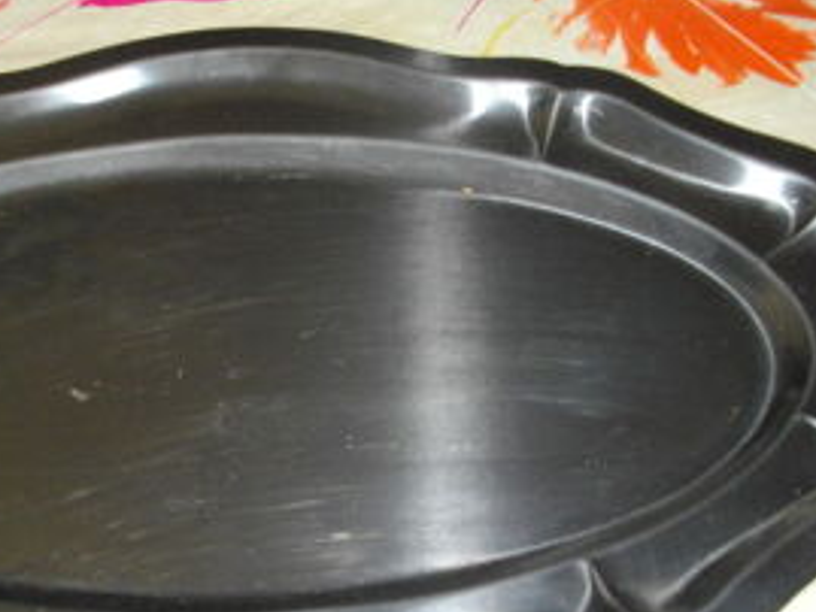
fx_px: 1344
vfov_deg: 25.4
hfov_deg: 33.3
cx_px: 243
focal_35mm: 57
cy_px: 439
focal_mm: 5.7
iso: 200
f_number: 2.9
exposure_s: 1/50
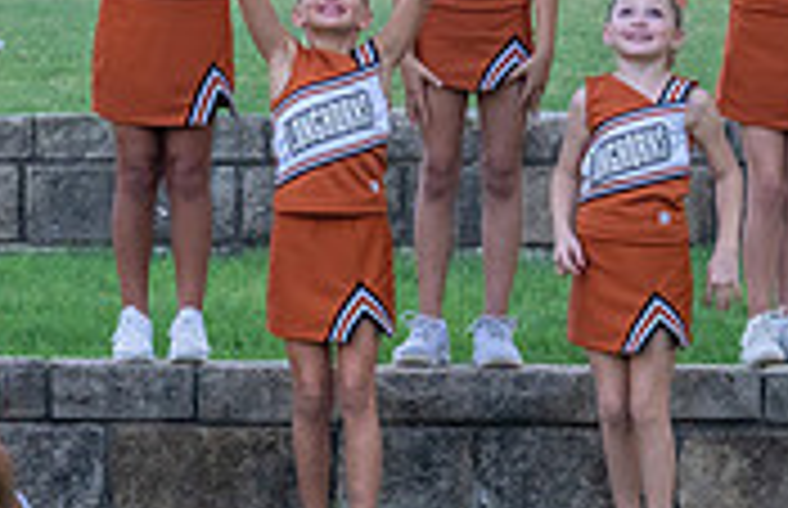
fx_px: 6894
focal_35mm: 318
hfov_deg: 6.5
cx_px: 285
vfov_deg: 4.2
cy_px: 109
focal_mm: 70
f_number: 4
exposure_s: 1/1000
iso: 1600
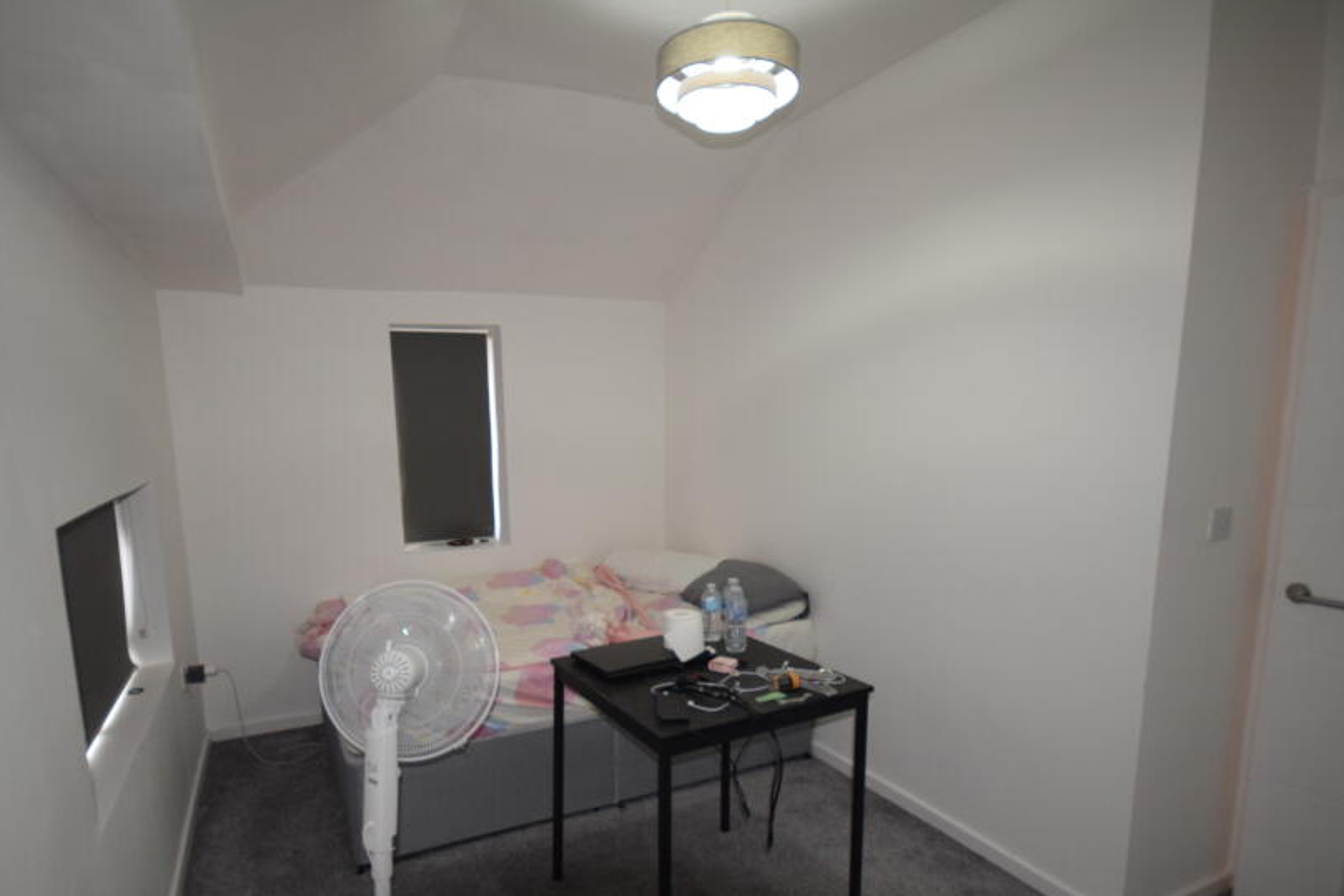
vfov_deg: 64.0
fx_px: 709
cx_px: 609
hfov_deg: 86.7
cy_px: 538
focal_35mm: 19
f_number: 4.5
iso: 800
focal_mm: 10
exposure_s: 1/80
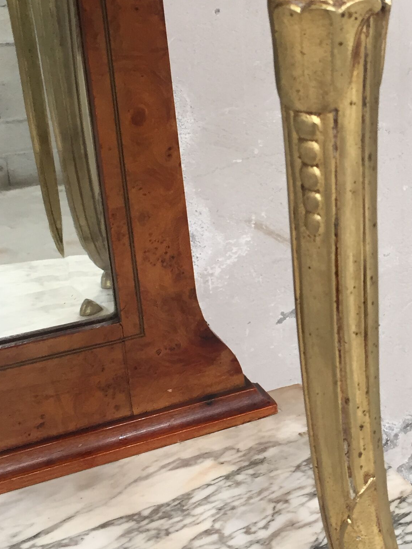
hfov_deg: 23.0
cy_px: 255
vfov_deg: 31.2
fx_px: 984
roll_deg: +1.1
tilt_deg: -19.7
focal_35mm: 62
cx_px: 375
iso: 100
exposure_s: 1/33
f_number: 2.2
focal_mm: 4.15
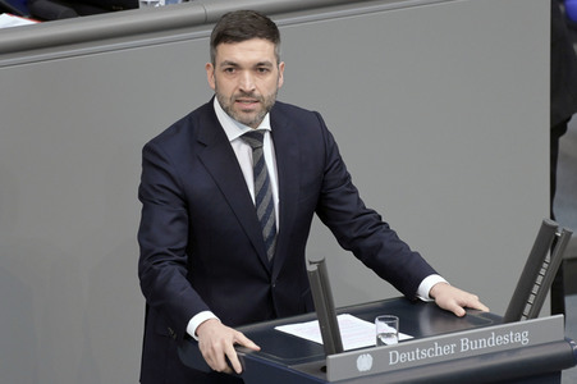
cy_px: 192
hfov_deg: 5.7
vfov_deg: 3.8
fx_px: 5766
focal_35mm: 360
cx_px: 288
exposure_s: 1/320
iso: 8000
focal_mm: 360
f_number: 5.6
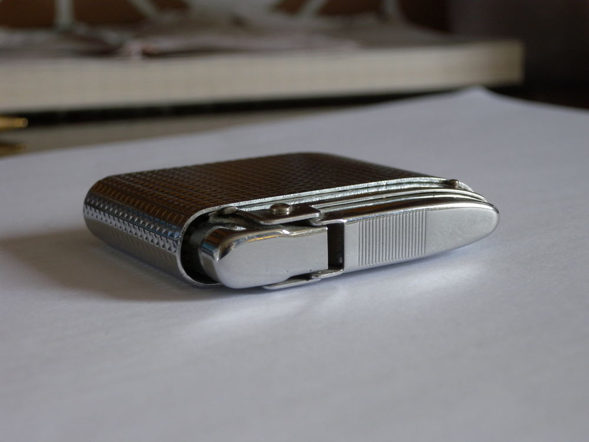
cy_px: 221
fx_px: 1310
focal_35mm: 77
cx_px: 294
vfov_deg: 19.1
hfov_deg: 25.3
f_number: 4.7
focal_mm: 16.6
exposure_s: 1/64.8
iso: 202
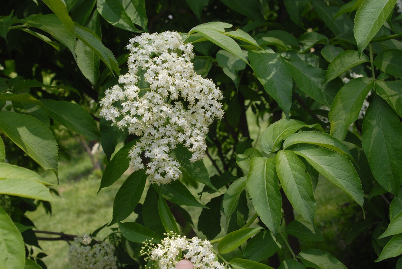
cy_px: 134
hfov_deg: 37.8
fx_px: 587
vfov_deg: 25.8
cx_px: 201
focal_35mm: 52
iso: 400
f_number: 9
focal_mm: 35
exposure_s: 1/320
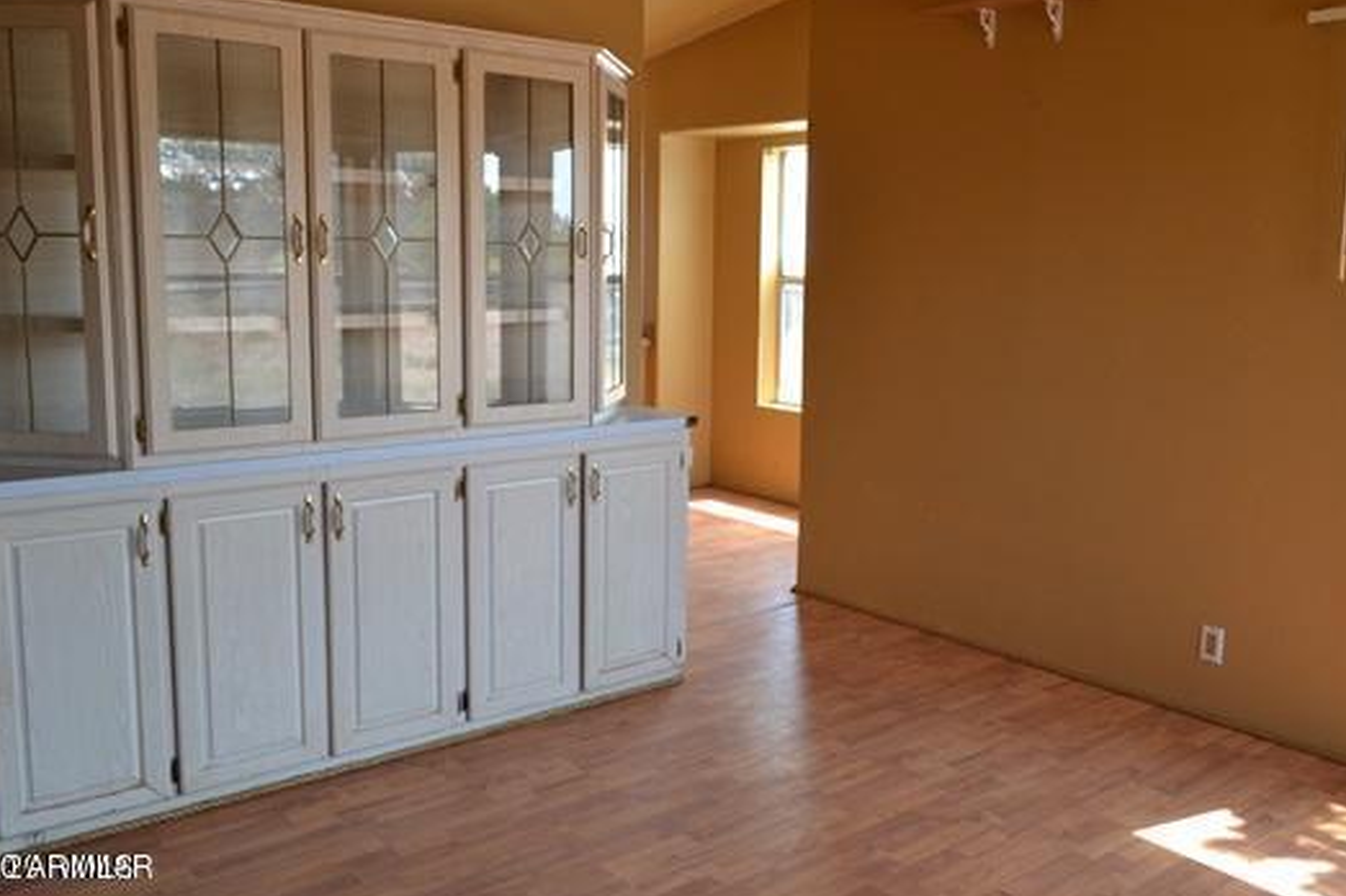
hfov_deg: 60.3
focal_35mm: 31
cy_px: 399
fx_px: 1158
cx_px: 703
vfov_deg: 42.2
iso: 400
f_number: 5.6
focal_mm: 18
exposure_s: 1/125
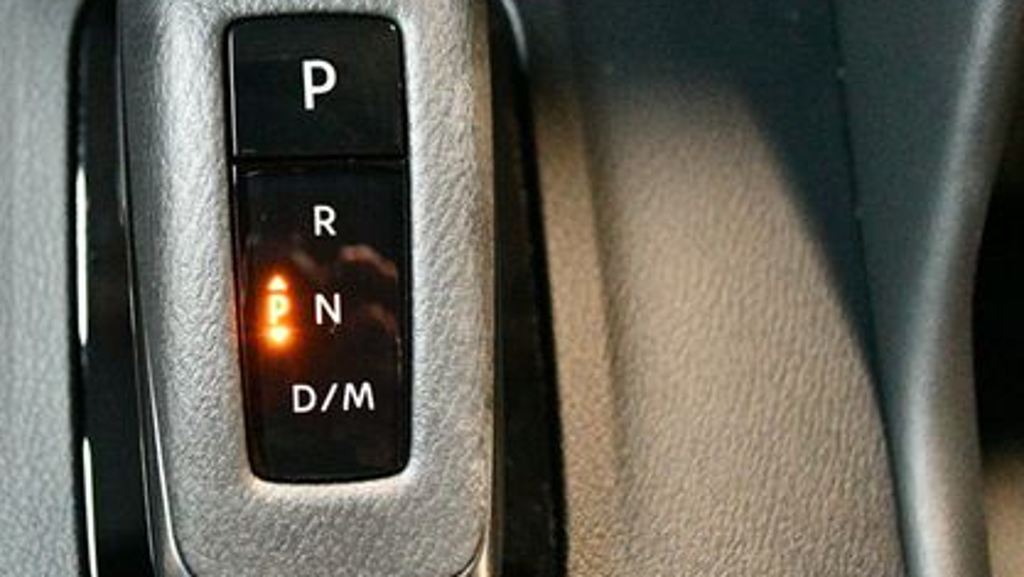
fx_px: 1440
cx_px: 317
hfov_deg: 38.6
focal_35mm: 53
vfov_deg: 22.6
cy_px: 214
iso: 12800
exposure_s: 1/40
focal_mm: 22
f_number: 4
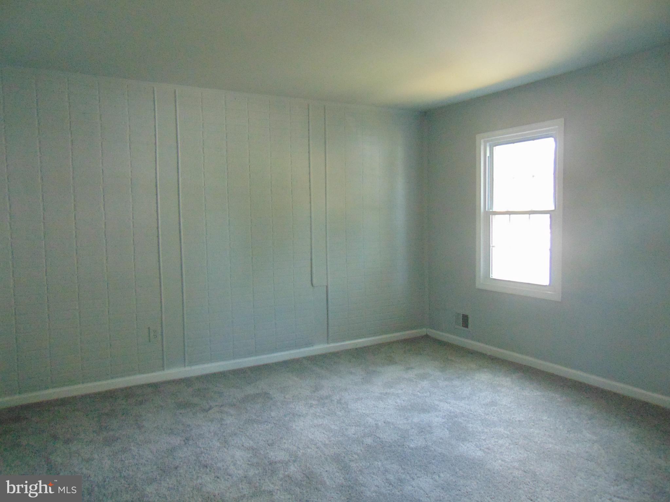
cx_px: 335
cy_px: 251
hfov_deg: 69.4
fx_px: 484
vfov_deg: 54.9
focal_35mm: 25
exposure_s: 1/30
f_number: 3
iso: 400
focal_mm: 4.5
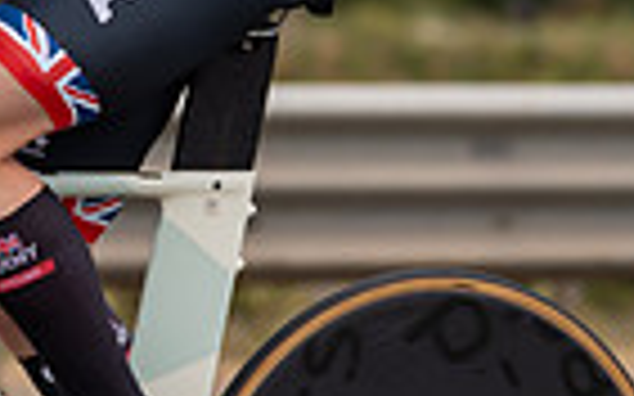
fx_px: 6978
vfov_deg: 3.2
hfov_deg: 5.2
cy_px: 34
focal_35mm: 404
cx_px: -117
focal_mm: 96
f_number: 2.8
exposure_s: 1/800
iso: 100
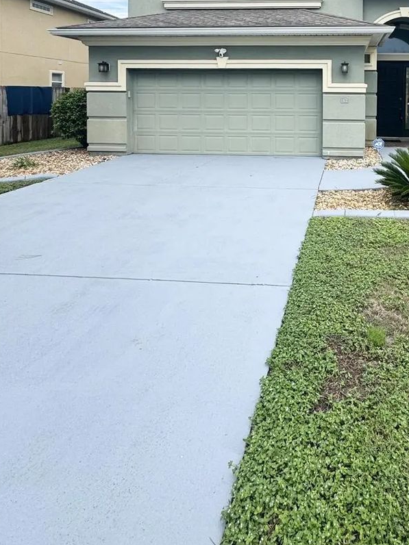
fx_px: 378
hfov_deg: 53.5
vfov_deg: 64.8
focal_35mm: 24
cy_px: 104
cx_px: 319
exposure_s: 1/868
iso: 40
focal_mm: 2.22
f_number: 2.2
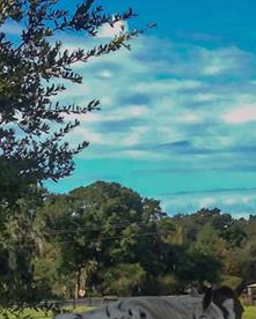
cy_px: 446
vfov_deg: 13.2
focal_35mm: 140
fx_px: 1325
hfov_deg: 10.6
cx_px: -138
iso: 50
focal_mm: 4.12
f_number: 2.4
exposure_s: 1/753
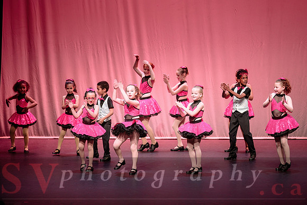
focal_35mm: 142
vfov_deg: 9.7
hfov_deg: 14.4
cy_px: 103
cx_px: 143
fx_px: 1212
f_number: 2.8
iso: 1250
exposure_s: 1/400
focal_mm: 130
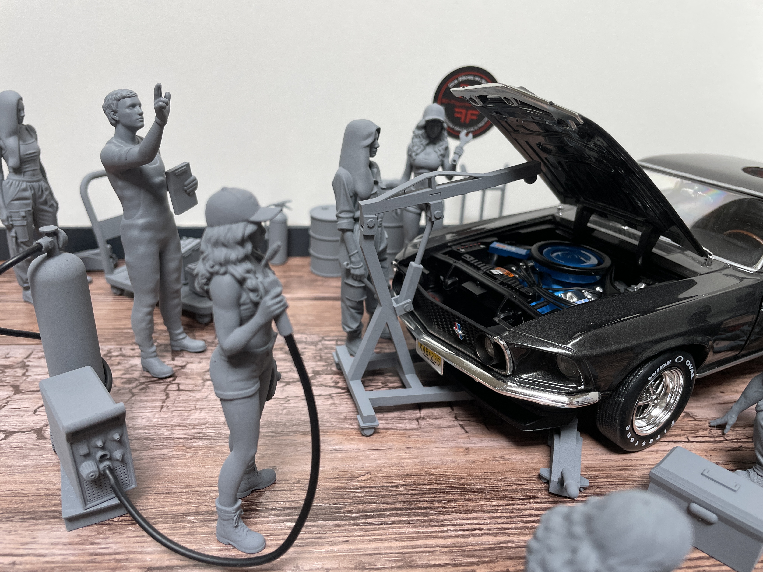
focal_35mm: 26
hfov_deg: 67.3
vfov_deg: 53.1
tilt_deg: -25.4
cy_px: 286
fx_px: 573
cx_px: 382
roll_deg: -2.4
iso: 80
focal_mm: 4.2
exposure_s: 1/100
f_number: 1.6
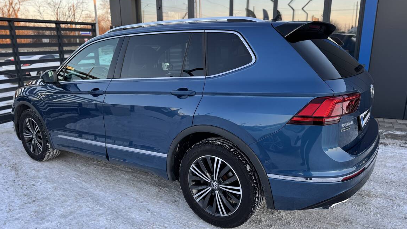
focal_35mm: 27
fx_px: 291
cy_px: 119
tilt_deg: -15.2
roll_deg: +0.5
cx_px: 197
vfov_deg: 42.9
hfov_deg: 69.8
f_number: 1.78
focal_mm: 6.76
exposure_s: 1/170
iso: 64
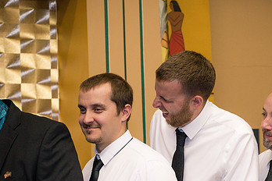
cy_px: 137
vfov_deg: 15.5
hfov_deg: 22.9
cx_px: 196
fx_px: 665
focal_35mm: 88
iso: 800
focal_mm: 50
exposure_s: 1/125
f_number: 5
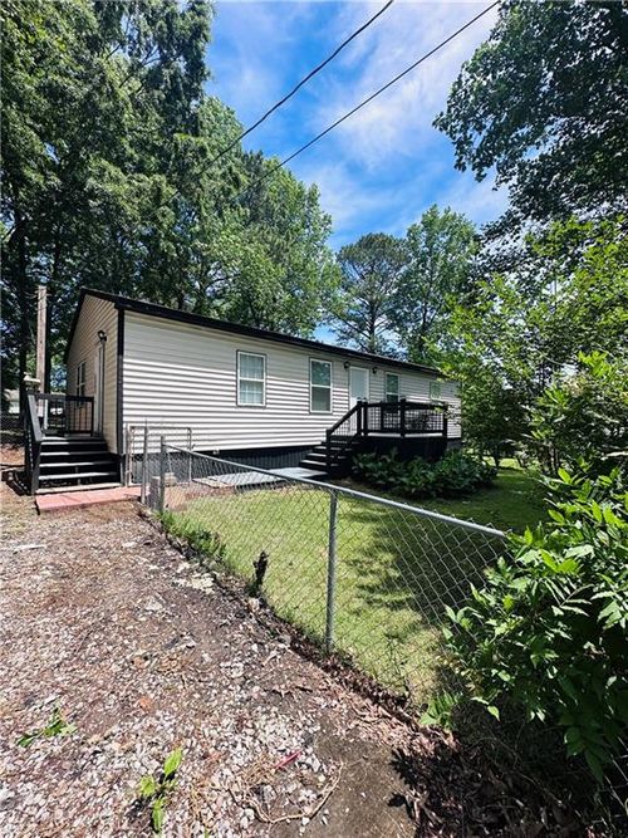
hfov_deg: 85.7
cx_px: 314
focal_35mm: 14
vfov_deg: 102.1
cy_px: 419
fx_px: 339
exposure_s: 1/988
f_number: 2.2
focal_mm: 2.22
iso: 40
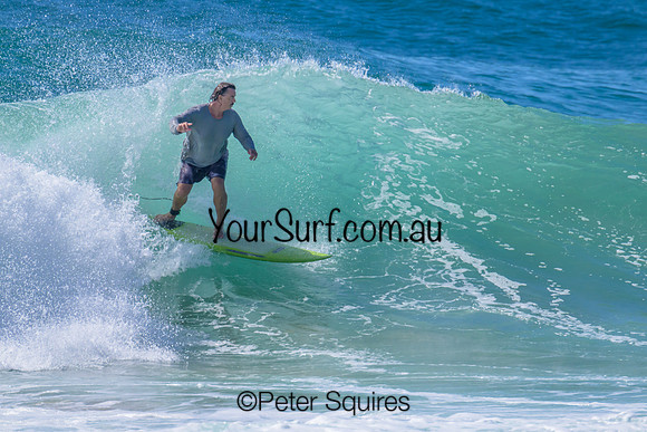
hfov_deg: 2.3
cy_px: 234
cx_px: 332
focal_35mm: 888
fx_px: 15966
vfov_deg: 1.5
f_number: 11
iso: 900
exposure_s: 1/2000
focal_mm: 800
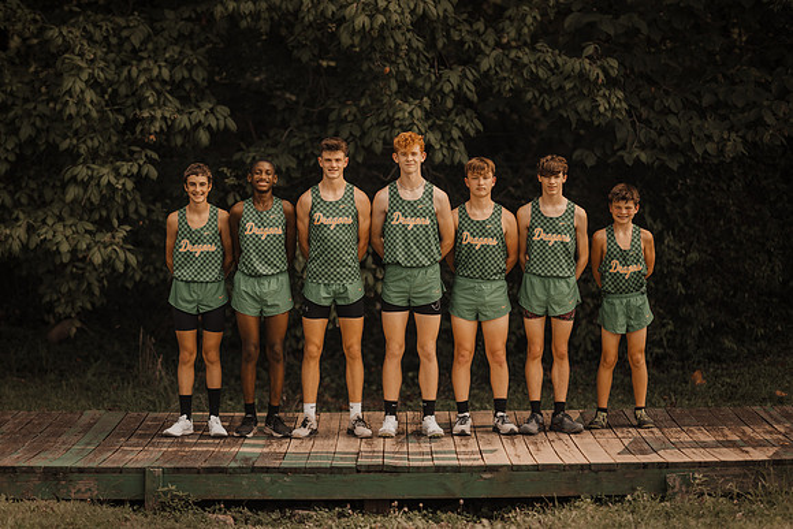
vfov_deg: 11.5
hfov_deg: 17.1
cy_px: 297
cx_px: 345
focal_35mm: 119
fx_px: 2633
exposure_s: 1/2000
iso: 100
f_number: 1.4
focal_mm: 105
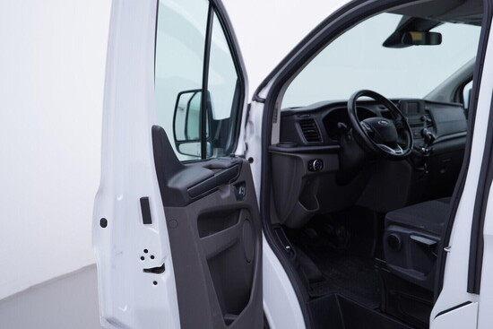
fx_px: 493
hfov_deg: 53.1
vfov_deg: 36.9
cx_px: 246
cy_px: 164
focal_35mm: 36
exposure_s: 1/60
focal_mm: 24
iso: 125
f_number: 4
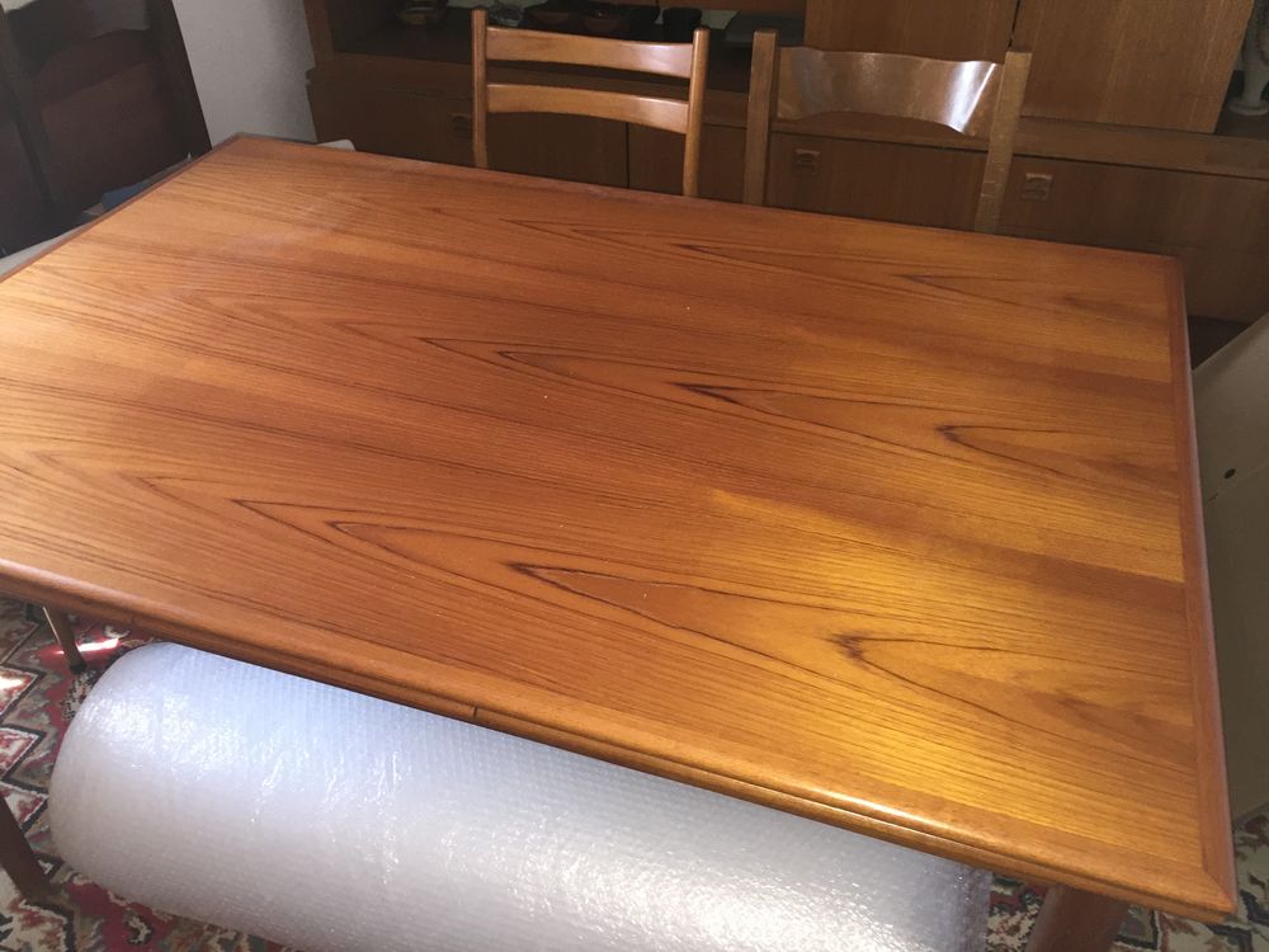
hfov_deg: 61.7
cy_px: 476
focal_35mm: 29
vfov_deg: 48.2
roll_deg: -0.8
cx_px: 634
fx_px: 1063
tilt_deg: -38.1
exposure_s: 1/33
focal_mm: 4.15
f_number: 2.2
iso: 160
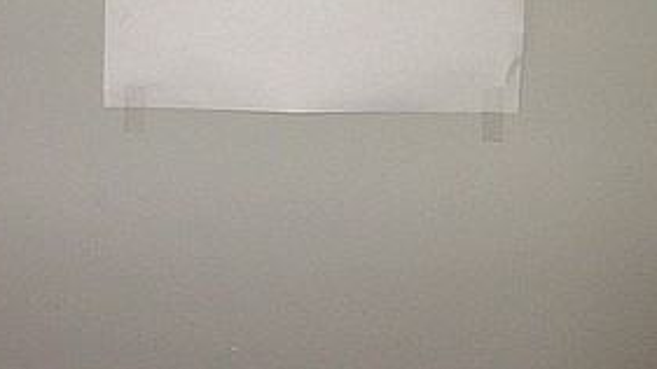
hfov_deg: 31.7
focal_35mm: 66
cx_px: 245
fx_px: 1150
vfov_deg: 17.7
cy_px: -32
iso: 160
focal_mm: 6.1
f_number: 2.8
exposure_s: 1/45
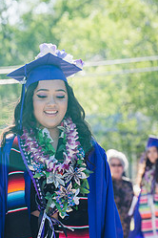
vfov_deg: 6.1
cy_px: 203
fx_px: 2238
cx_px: 51
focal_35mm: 340
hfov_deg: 4.0
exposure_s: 1/250
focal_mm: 188
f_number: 8
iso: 400
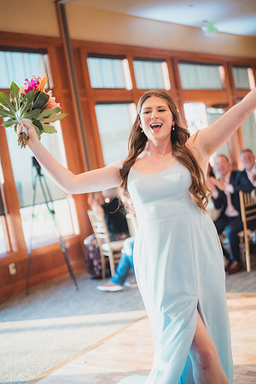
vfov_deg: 39.6
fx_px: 533
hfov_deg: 27.0
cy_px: 192
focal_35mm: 50
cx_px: 128
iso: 1250
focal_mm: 50
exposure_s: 1/2000
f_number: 1.4
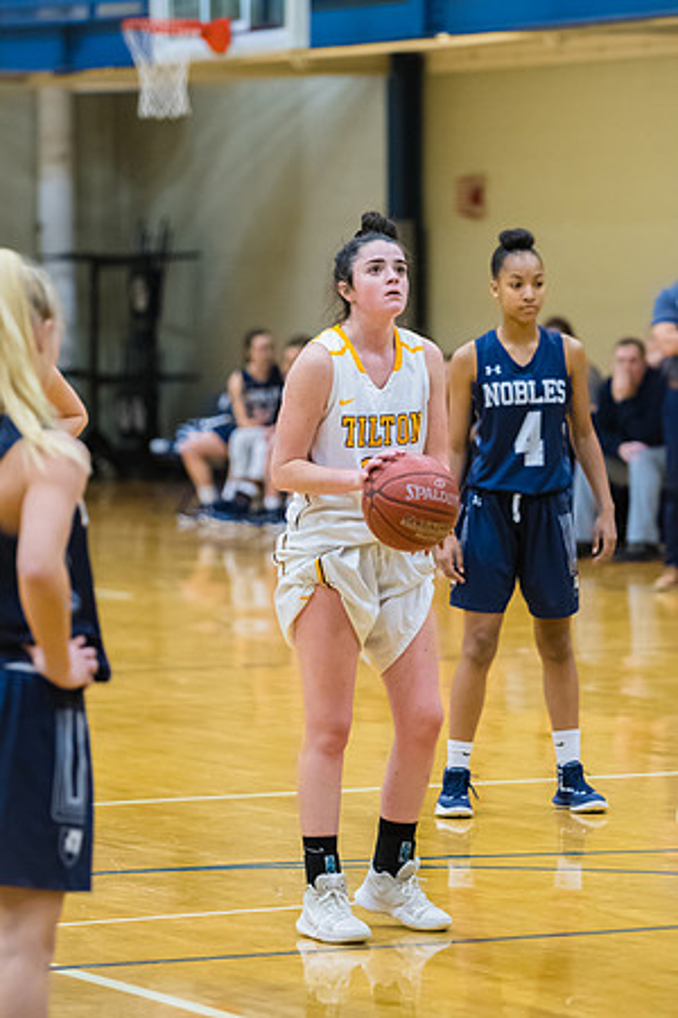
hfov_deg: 7.3
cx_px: 339
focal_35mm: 188
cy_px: 509
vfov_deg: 11.0
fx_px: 5296
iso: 3200
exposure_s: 1/400
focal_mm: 125
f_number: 2.8
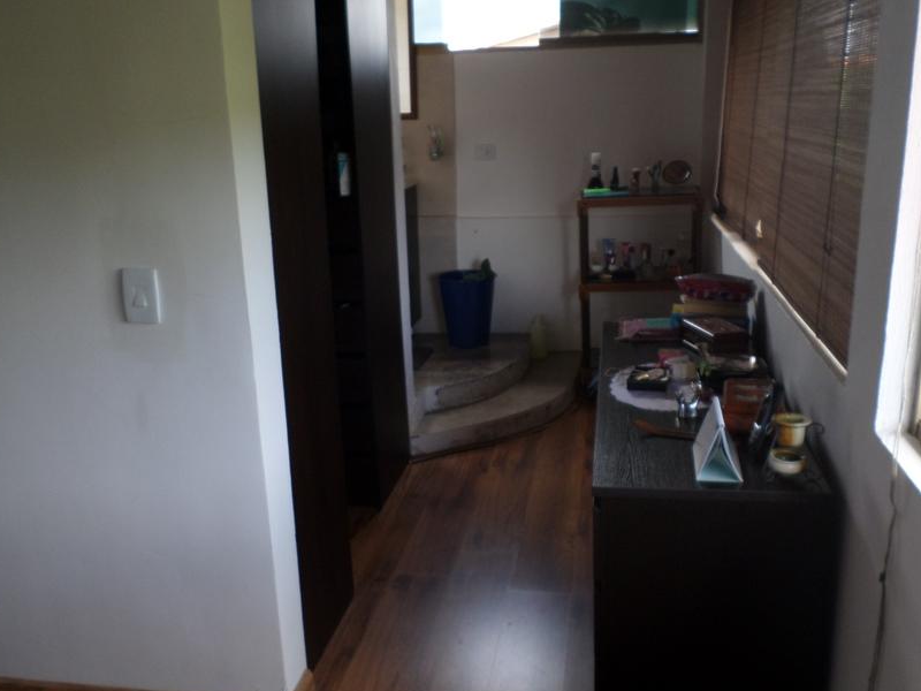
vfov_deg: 44.1
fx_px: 851
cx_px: 463
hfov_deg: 56.8
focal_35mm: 32
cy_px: 367
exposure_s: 1/60
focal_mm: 4.5
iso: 80
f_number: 2.5
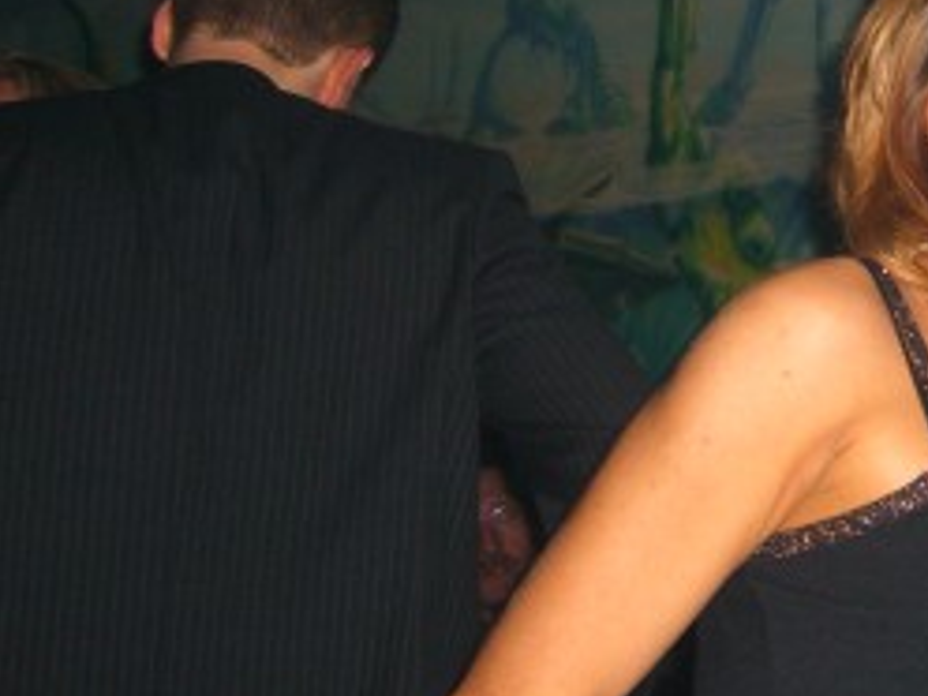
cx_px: 999
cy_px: 195
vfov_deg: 16.0
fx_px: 2466
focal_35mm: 92
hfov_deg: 20.4
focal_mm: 7.9
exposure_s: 1/60
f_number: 2.8
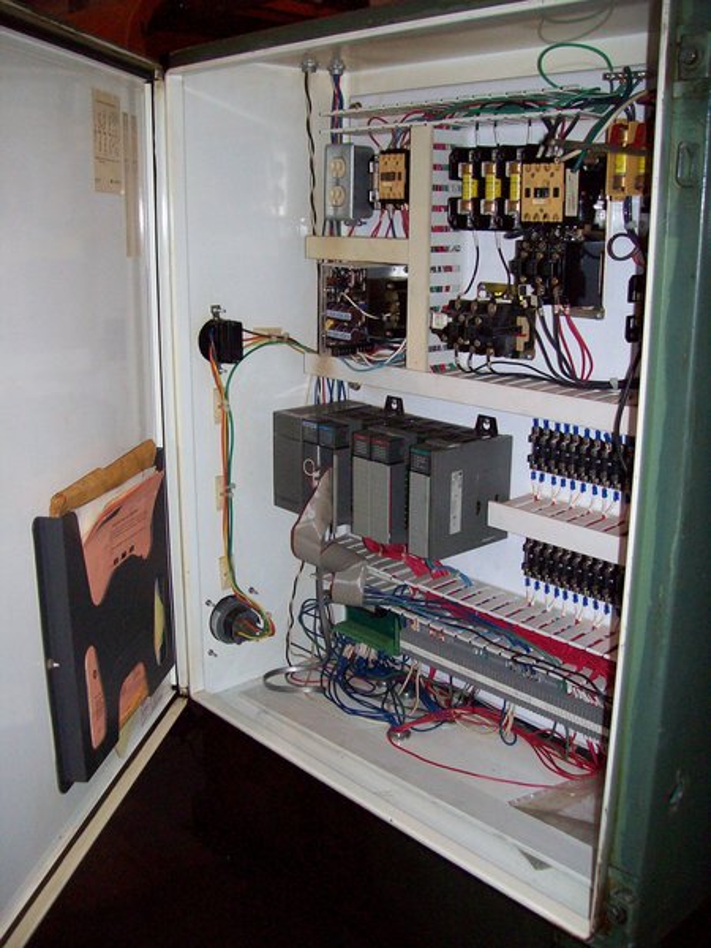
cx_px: 356
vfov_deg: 51.4
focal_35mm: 36
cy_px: 474
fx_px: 986
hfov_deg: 39.7
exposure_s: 1/64
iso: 140
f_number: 2.7
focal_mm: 6
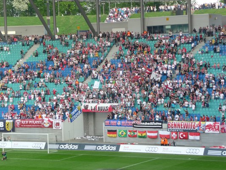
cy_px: 85
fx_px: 921
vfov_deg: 10.5
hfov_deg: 14.0
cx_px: 113
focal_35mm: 141
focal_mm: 24.1
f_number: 4.8
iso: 160
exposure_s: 1/40
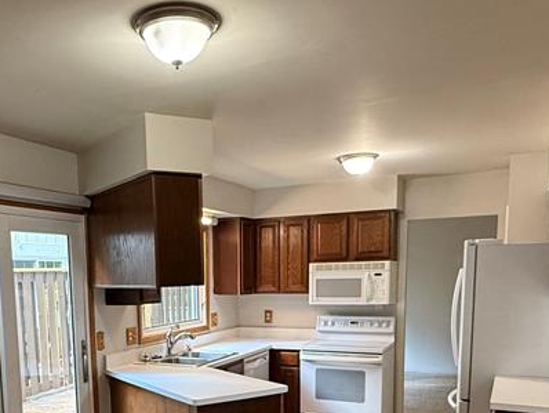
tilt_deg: -7.1
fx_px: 571
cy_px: 349
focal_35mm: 36
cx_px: 189
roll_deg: +1.0
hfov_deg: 50.5
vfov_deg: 37.8
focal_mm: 2.22
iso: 320
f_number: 2.2
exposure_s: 1/60
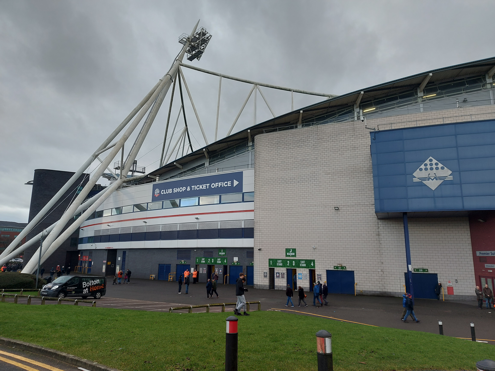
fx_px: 343
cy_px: 186
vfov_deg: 56.8
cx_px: 248
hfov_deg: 71.6
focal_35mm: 24
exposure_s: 1/142
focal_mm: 5.23
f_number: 1.8
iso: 32
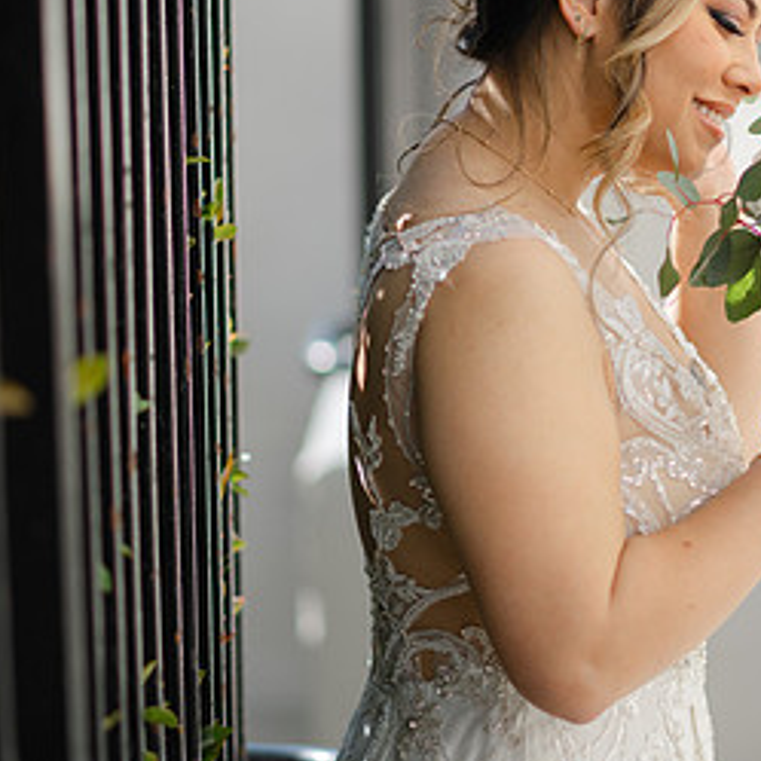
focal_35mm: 168
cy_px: 298
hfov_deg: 10.4
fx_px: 4179
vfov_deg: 10.4
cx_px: 562
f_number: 1.8
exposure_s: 1/4000
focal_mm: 85
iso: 80
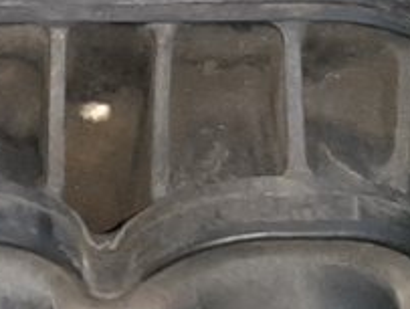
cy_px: 404
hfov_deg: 10.3
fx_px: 2183
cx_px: -257
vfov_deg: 8.0
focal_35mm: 184
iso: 241
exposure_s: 1/50
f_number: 1.7
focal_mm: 3.93
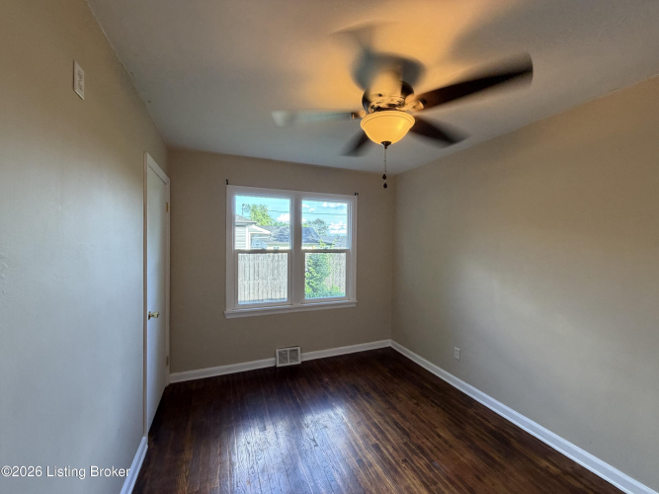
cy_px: 247
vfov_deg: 85.7
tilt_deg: +0.8
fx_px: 266
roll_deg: +0.3
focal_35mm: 14
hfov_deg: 102.1
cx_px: 330
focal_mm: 2.22
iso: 160
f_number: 2.2
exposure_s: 1/60
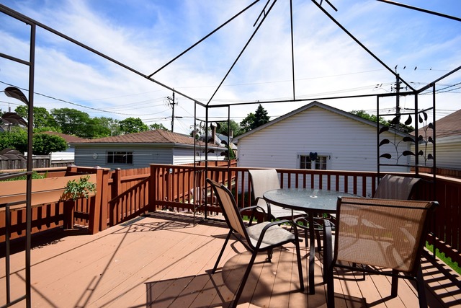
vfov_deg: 72.1
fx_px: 211
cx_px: 230
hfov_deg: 95.0
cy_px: 154
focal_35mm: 16
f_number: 8
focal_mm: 11
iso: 125
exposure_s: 1/250
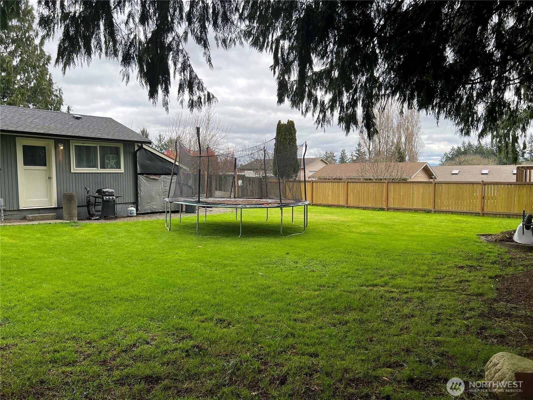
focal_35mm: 26
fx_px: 400
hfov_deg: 67.3
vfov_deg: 53.1
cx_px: 266
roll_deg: +0.6
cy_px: 200
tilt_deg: -5.1
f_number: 1.5
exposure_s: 1/949
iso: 50
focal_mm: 5.7
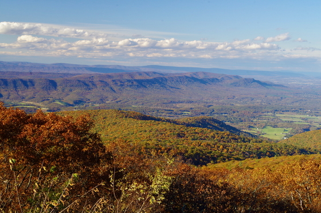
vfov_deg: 22.5
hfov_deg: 33.5
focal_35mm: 60
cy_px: 106
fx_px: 534
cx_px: 160
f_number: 11
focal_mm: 40
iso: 400
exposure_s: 1/80
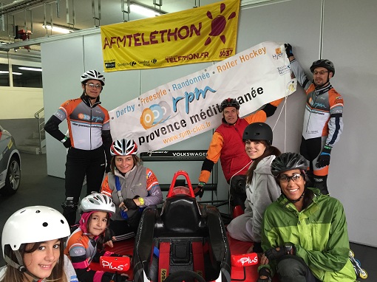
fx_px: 316
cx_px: 188
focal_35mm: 29
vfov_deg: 48.2
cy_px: 141
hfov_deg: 61.7
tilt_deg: -6.6
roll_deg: -0.1
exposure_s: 1/30
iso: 100
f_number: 2.2
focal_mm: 4.15
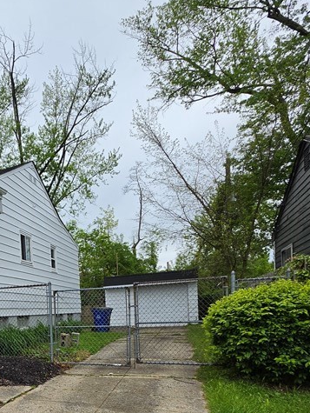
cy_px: 329
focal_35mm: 28
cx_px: 7
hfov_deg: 43.4
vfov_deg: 58.7
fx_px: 334
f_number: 1.9
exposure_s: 1/1067
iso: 32
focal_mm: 2.2
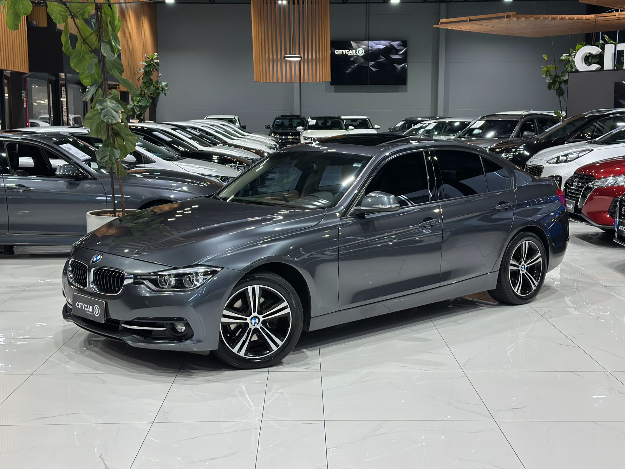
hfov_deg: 39.7
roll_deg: +0.0
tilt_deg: -8.0
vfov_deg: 30.3
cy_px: 234
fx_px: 867
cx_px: 312
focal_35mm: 48
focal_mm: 6.86
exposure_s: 1/120
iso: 200
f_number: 1.78
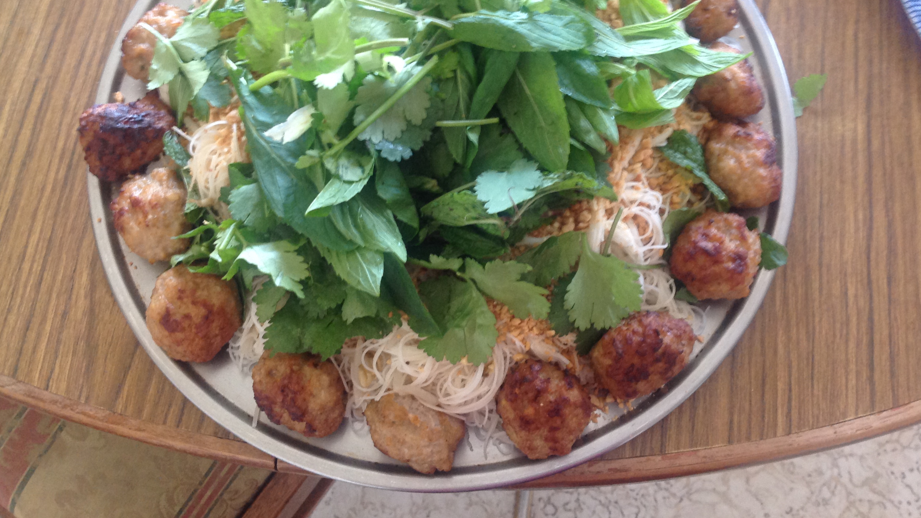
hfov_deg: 51.6
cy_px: 180
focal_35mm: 39
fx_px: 952
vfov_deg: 30.2
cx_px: 465
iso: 160
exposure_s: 1/15
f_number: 2.4
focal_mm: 4.28
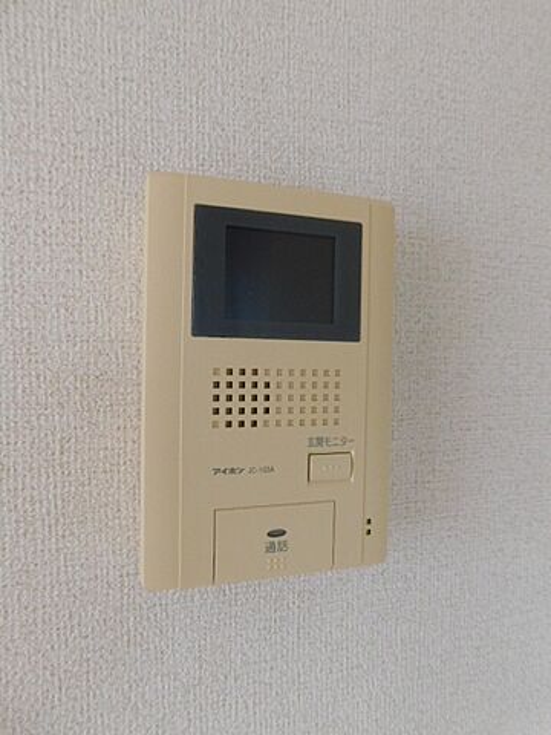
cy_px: 368
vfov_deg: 73.9
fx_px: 488
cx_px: 276
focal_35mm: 23
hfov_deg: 58.9
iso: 125
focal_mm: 4
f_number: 3
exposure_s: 1/40
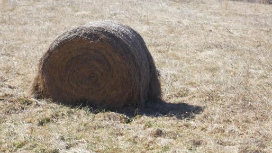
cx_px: 133
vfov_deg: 12.6
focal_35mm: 96
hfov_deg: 22.2
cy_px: 76
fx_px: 692
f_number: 4.3
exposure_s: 1/320
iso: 80
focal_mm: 13.9
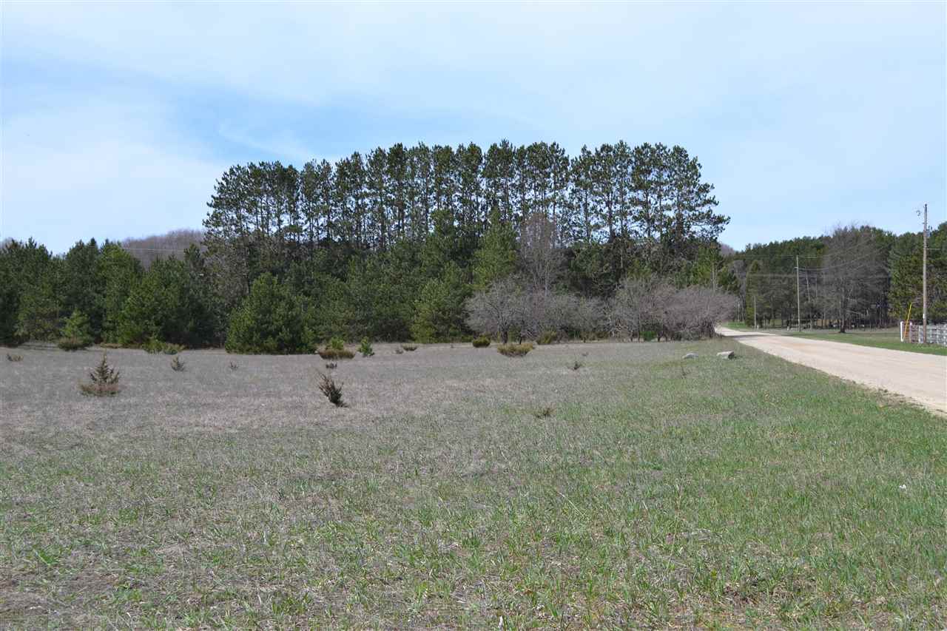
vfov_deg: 28.1
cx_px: 474
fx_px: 1262
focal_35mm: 48
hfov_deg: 41.1
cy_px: 316
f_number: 8
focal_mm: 32
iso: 100
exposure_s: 1/250
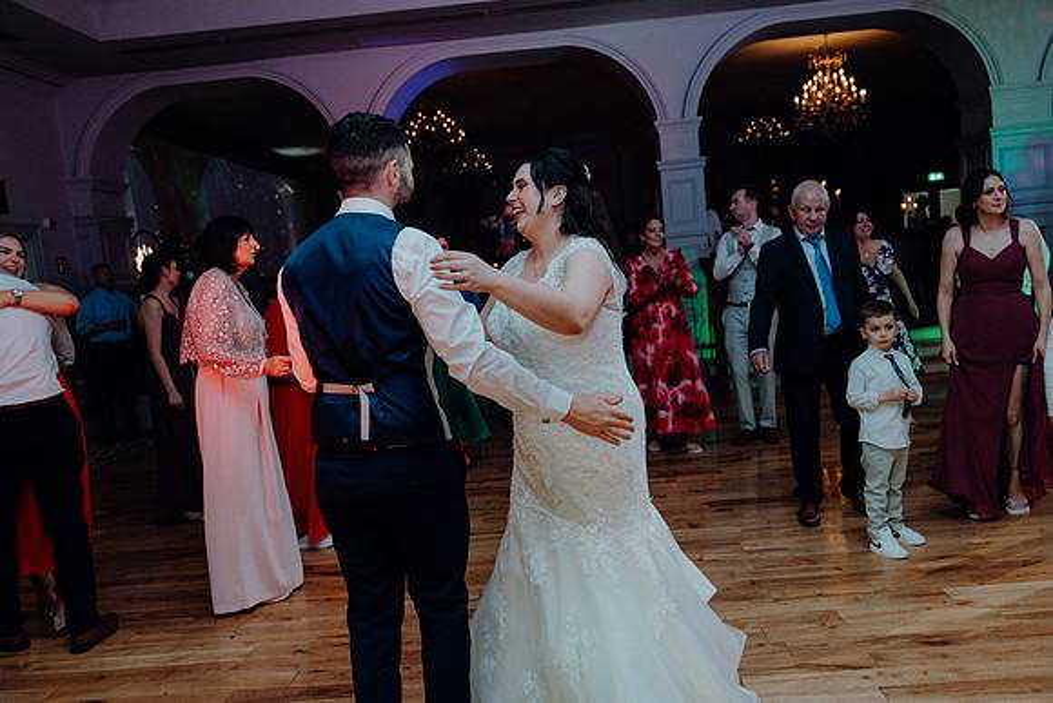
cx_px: 526
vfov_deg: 43.6
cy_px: 352
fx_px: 878
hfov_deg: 61.9
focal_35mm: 30
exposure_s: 1/200
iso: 2500
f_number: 3.5
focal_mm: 30
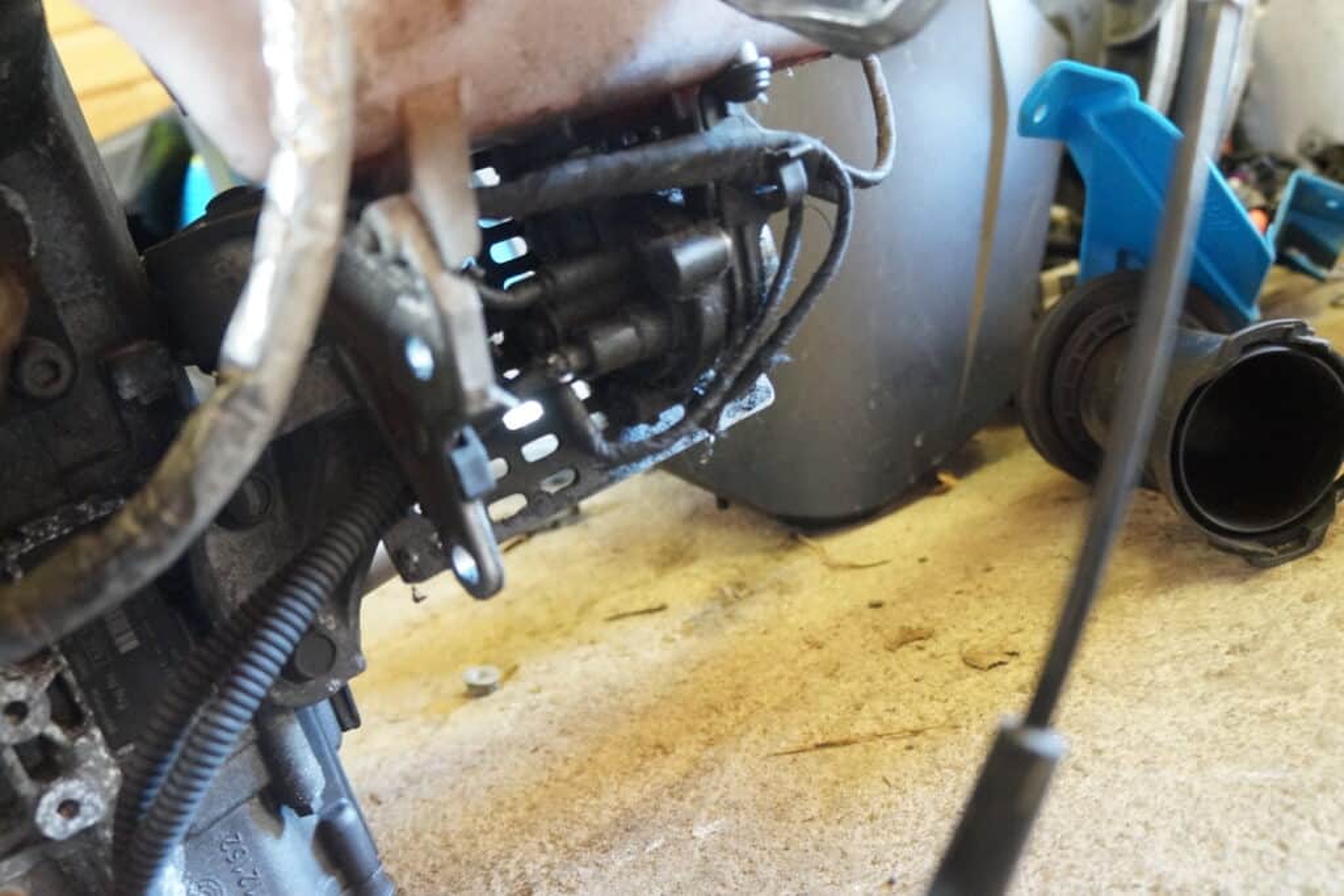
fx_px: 1064
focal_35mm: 28
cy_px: 448
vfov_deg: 45.7
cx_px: 672
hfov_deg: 64.5
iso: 3200
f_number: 3.5
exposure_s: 1/30
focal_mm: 19
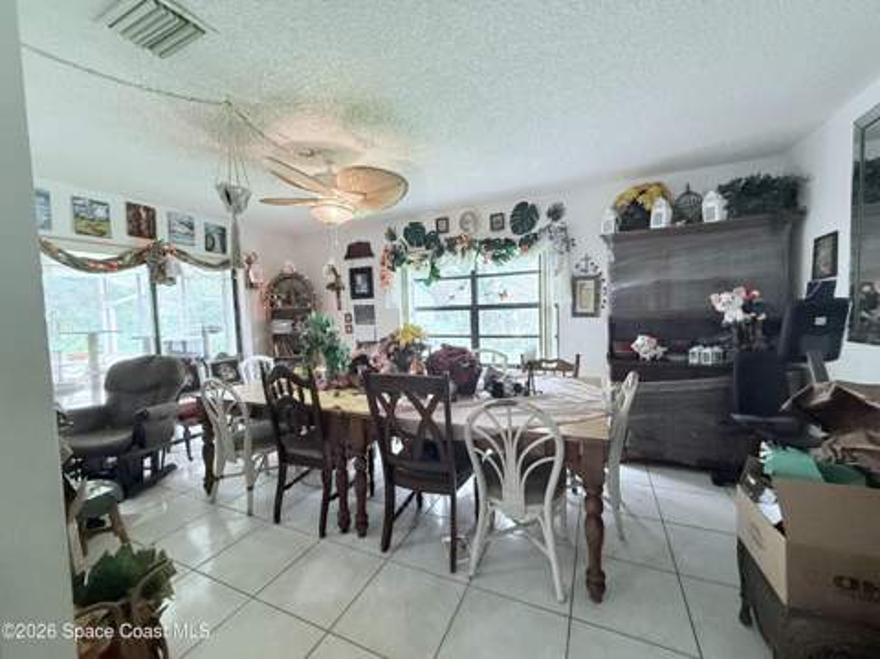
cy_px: 330
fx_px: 356
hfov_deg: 102.1
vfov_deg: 85.6
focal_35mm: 14
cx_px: 440
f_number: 2.2
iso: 400
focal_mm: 2.22
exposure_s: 1/60
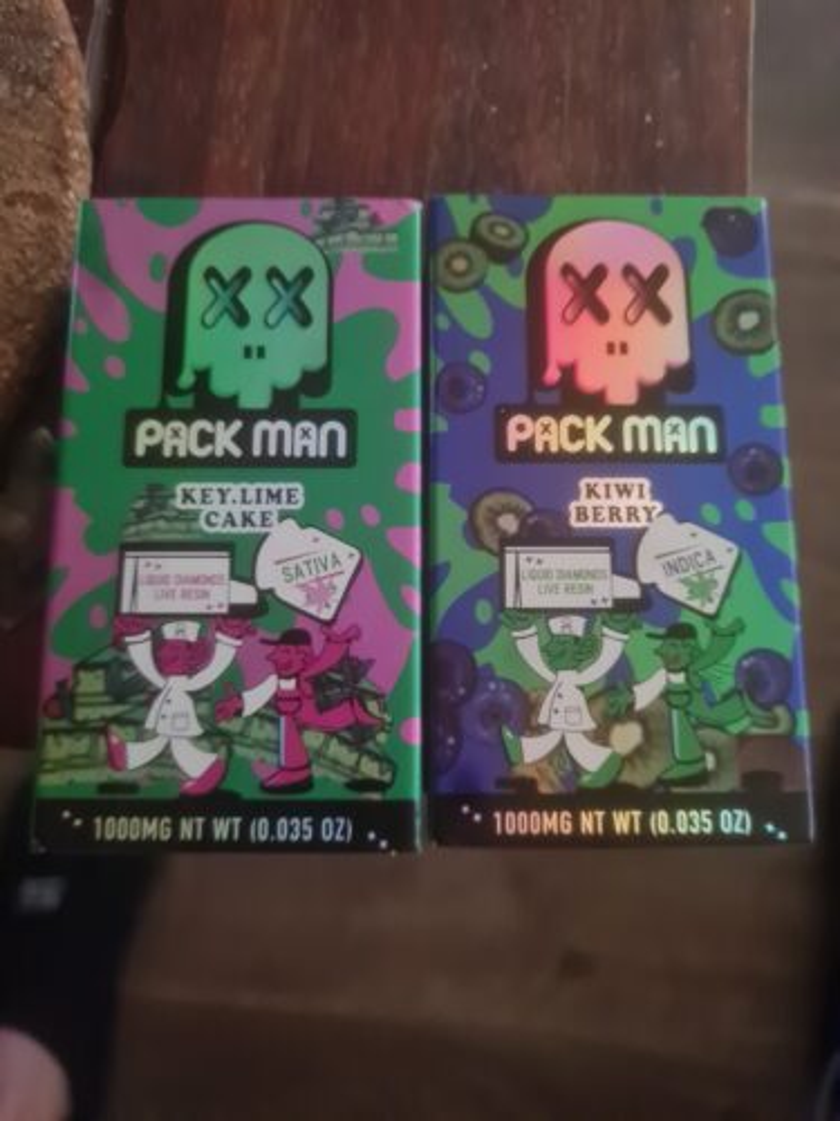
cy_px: 560
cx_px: 420
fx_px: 841
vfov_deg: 67.3
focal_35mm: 26
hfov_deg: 53.1
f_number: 1.8
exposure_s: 1/25
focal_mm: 5.4
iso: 1250
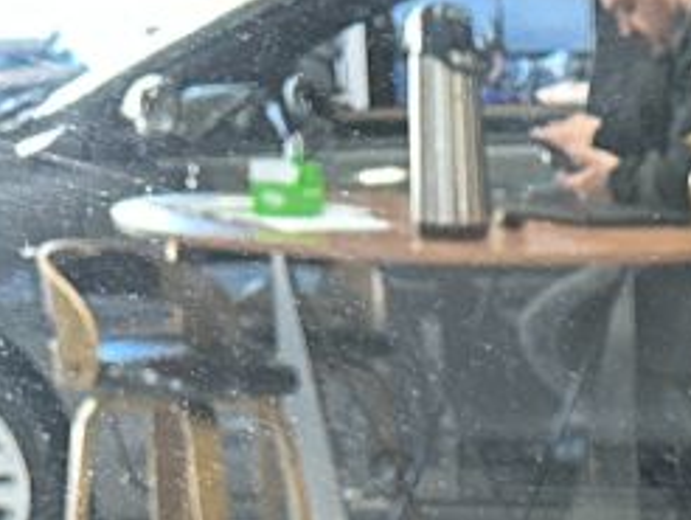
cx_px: 1202
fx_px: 3737
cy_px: 1830
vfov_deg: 6.8
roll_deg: -3.3
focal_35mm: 187
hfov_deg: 10.0
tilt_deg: -27.0
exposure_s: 1/60
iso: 500
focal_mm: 6.86
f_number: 1.78
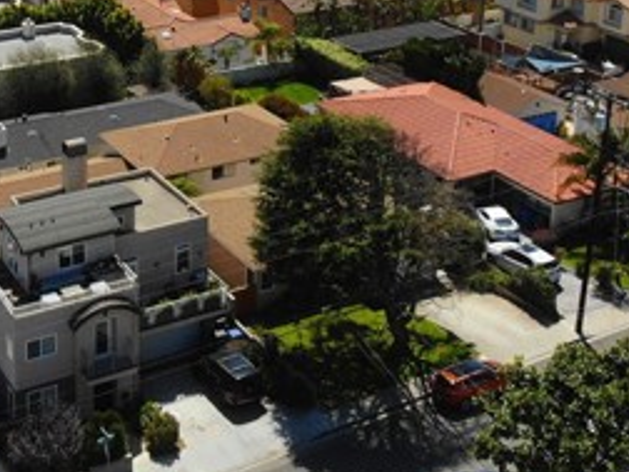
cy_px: 19
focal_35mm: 61
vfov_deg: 23.2
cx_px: 137
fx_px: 1108
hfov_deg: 31.0
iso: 102
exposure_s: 1/1244
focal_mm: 4.5
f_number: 2.8
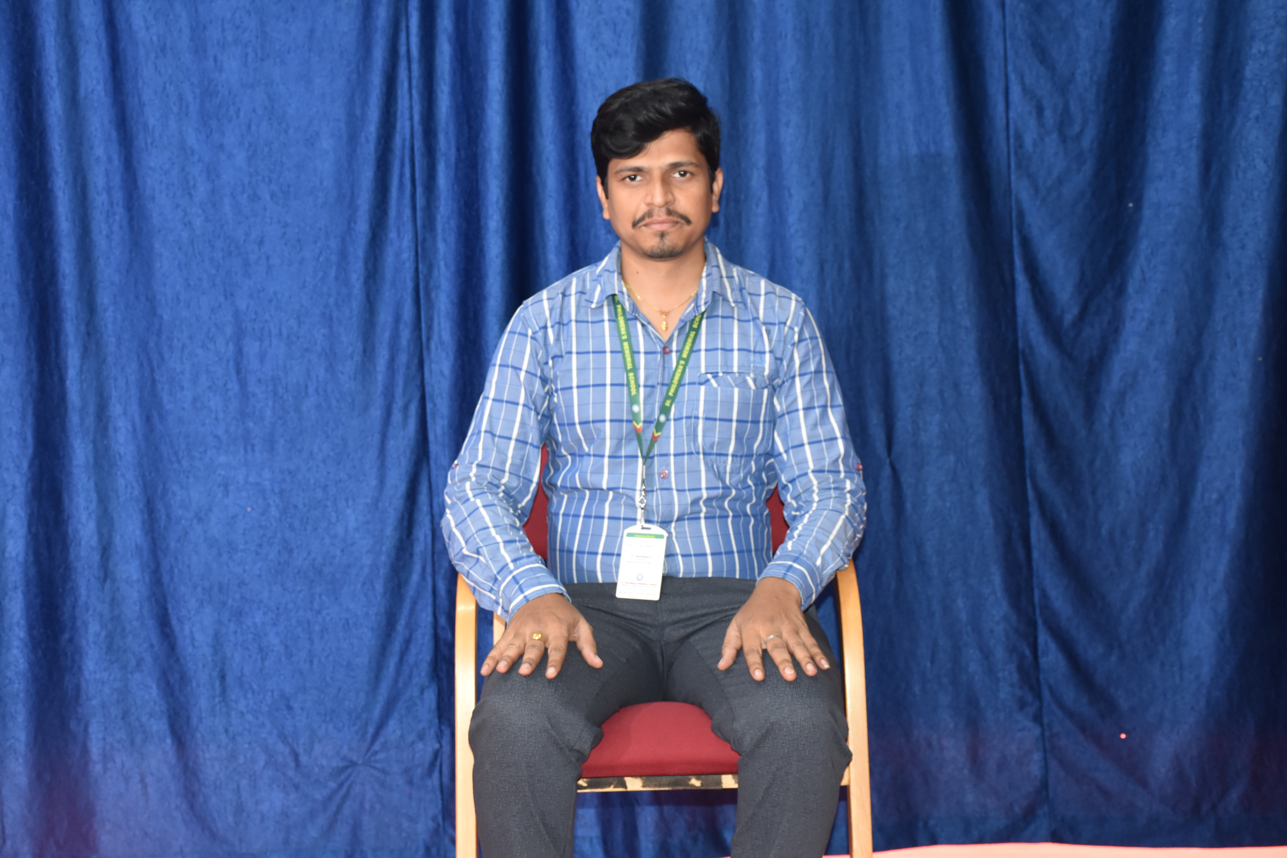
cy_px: 429
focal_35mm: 57
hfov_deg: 35.1
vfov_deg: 23.8
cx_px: 644
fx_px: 2038
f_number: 4.2
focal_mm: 38
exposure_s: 1/60
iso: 800
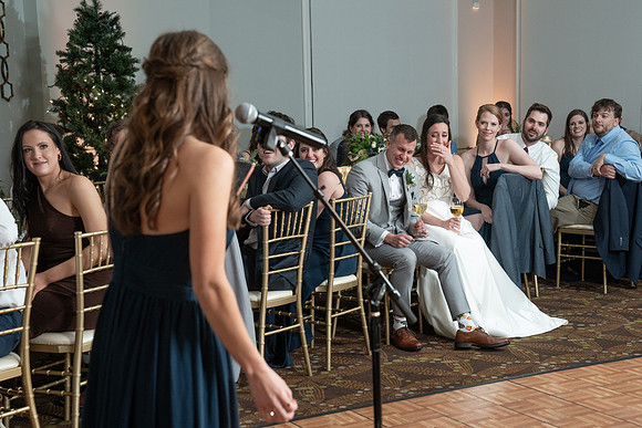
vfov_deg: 22.0
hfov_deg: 32.5
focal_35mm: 62
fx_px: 1101
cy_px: 200
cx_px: 342
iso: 2000
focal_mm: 58
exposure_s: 1/200
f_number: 5
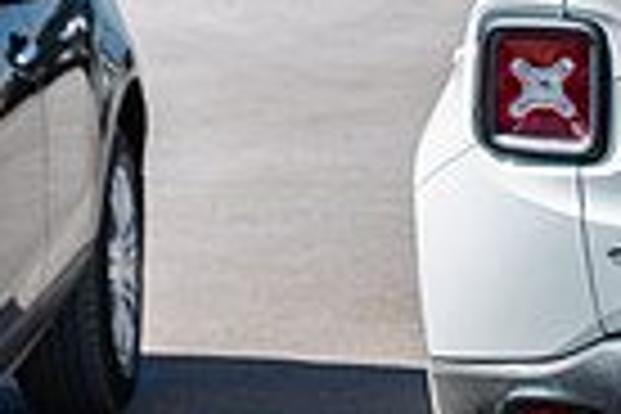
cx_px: 868
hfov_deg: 10.3
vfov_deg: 7.1
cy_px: 281
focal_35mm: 194
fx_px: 3346
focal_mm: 46
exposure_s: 1/640
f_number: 3.2
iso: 64
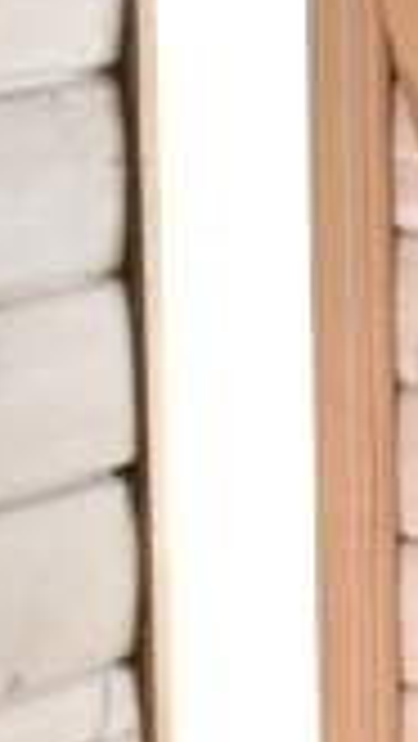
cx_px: 1065
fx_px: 5450
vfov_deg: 7.1
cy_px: 2114
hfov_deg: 4.3
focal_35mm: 277
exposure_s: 1/100
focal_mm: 18
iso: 2000
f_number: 4
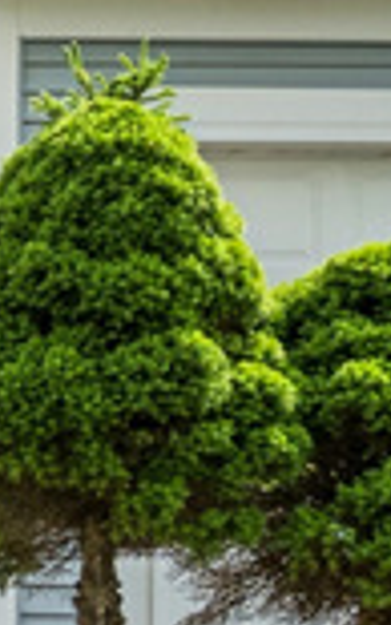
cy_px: 585
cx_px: -1048
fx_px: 2538
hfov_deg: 7.1
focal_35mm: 149
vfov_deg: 13.9
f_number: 8
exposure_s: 1/320
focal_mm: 14
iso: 200
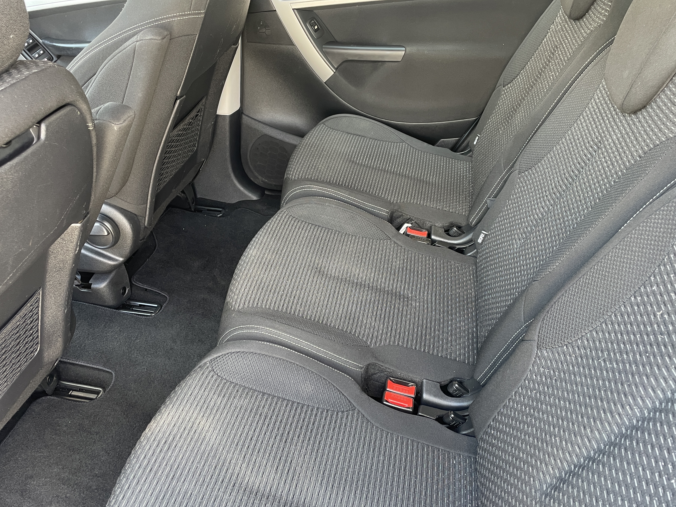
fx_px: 566
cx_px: 306
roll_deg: -0.1
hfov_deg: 61.5
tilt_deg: -35.7
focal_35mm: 29
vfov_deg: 48.2
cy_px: 264
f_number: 1.6
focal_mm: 4.2
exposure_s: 1/60
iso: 125
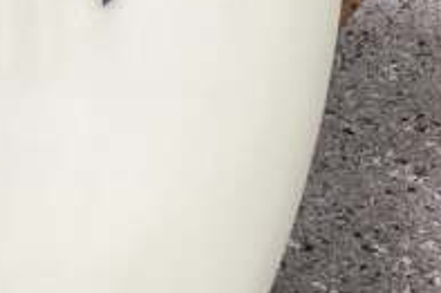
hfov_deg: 15.4
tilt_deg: -41.3
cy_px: -134
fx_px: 1603
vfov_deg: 10.1
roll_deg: +1.9
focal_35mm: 131
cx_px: -7
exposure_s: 1/60
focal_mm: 3.3
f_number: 2.4
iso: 50
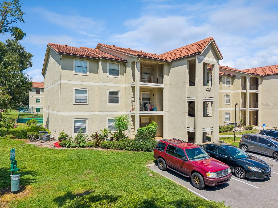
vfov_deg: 56.8
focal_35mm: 24
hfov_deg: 71.6
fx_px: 193
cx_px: 139
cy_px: 104
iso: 280
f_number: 1.8
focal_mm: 8.7
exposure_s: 1/6400
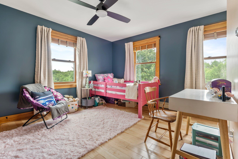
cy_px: 80
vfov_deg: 73.7
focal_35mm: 16
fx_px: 106
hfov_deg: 96.7
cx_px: 119
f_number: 9
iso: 64
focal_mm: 16
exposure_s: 1.3
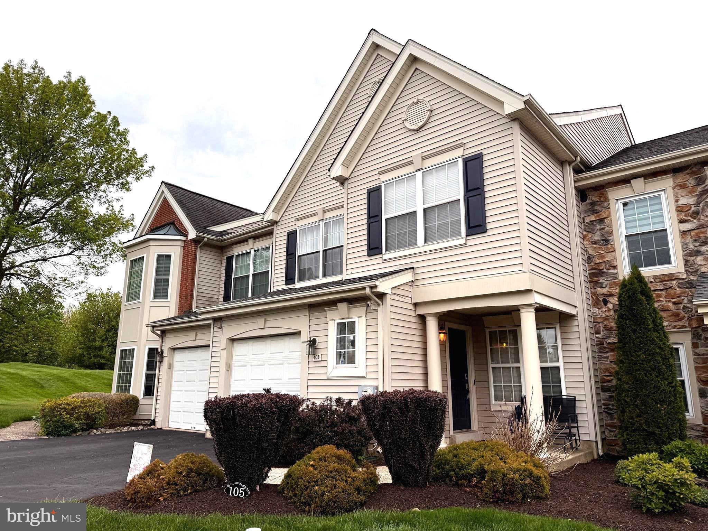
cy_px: 266
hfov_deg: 71.6
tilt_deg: +14.2
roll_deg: +0.1
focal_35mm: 24
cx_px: 354
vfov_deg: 56.8
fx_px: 491
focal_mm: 6.76
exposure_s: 1/1230
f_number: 1.78
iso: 80
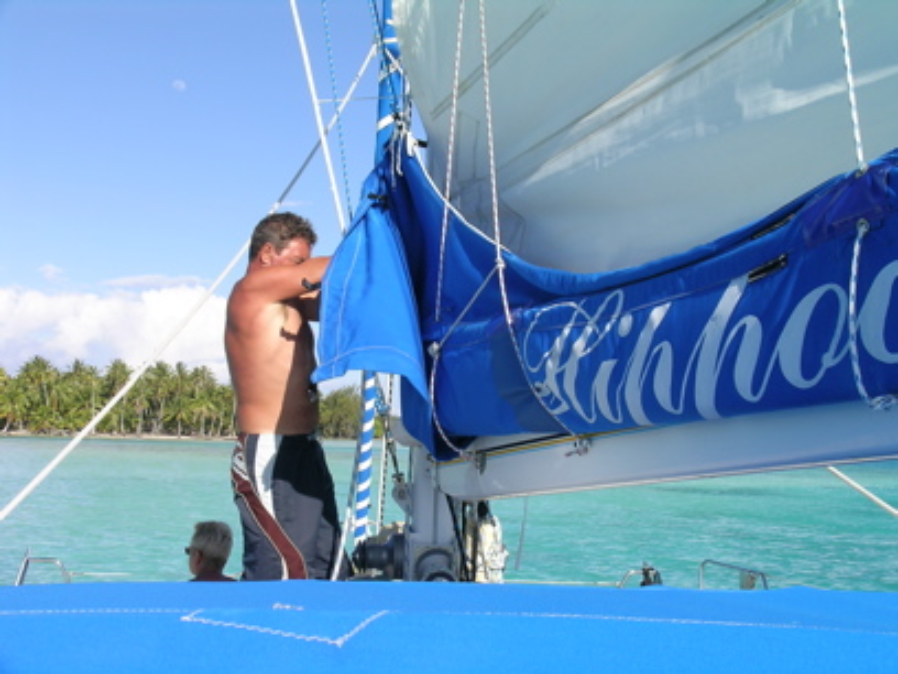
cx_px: 449
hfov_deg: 38.2
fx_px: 1297
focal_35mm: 50
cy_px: 337
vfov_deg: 29.1
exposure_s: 1/227
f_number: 7.6
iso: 50
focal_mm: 10.3
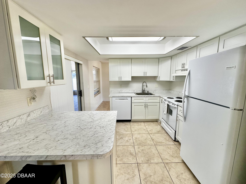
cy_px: 92
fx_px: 99
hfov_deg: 102.1
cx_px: 123
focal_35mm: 14
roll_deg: +0.4
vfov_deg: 85.7
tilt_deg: -7.6
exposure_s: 1/120
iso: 100
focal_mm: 2.22
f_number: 2.2
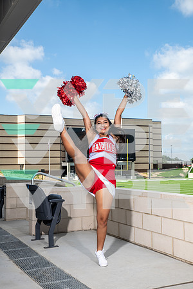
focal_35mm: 48
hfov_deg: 28.1
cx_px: 96
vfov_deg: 41.1
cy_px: 144
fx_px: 386
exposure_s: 1/320
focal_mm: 48
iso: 100
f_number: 7.1
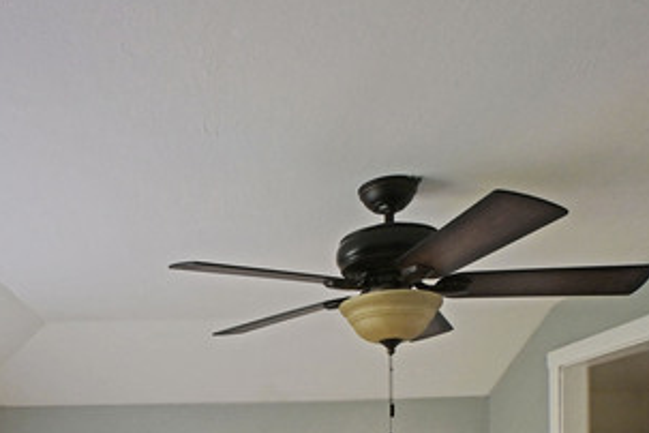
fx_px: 685
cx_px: 201
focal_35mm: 38
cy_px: 448
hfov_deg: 49.5
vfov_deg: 31.9
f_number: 3.5
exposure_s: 1/20
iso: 560
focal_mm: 12
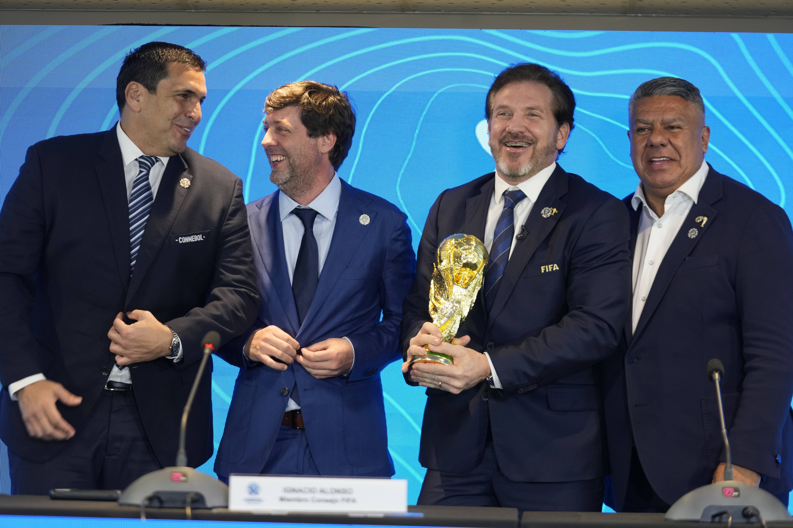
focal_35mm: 94
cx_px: 396
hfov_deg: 21.7
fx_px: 2070
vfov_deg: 14.6
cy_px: 264
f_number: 2.8
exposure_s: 1/100
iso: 1000
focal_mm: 94
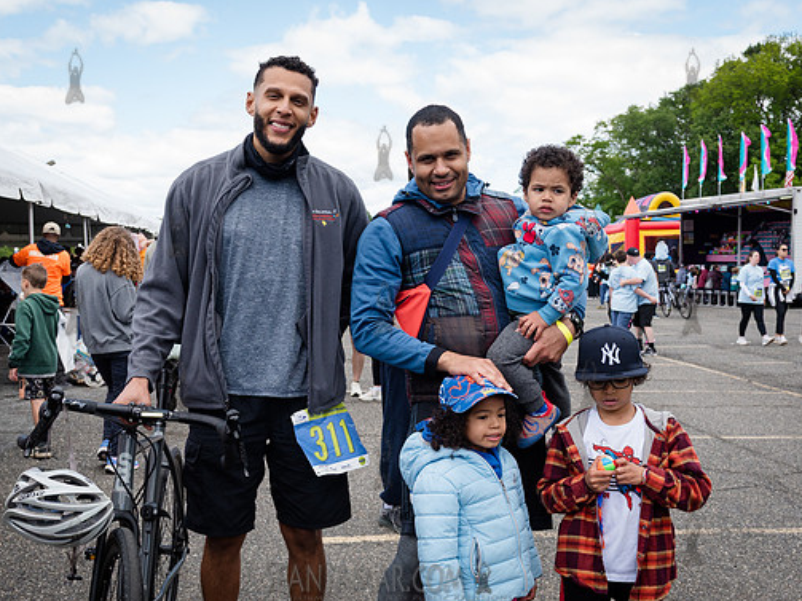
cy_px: 345
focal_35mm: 42
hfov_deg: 44.8
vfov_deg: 34.3
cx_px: 397
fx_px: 973
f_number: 6.3
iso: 400
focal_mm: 32
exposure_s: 1/400
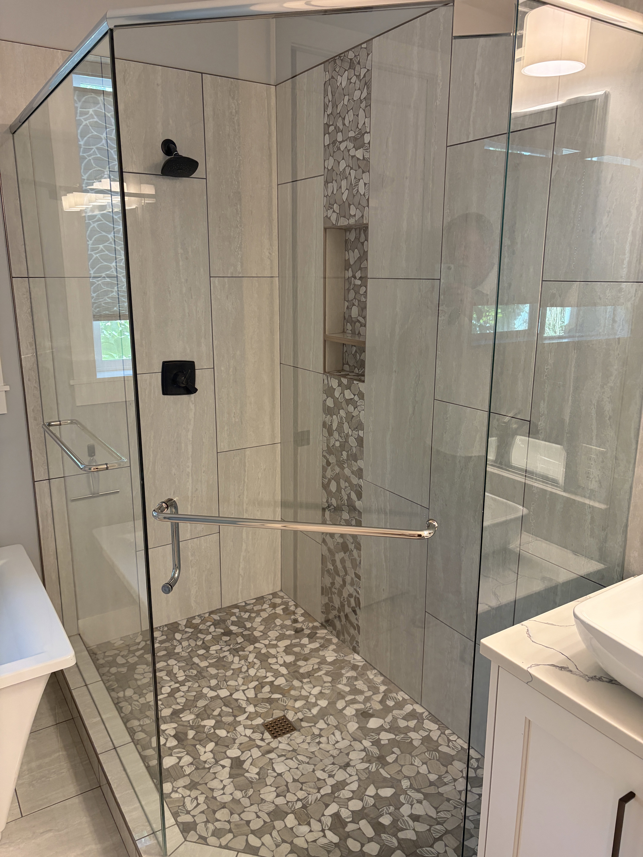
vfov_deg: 67.3
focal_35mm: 26
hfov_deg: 53.1
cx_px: 322
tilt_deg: -12.3
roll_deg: +0.1
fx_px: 644
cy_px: 428
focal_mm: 5.96
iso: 160
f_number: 1.6
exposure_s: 1/120
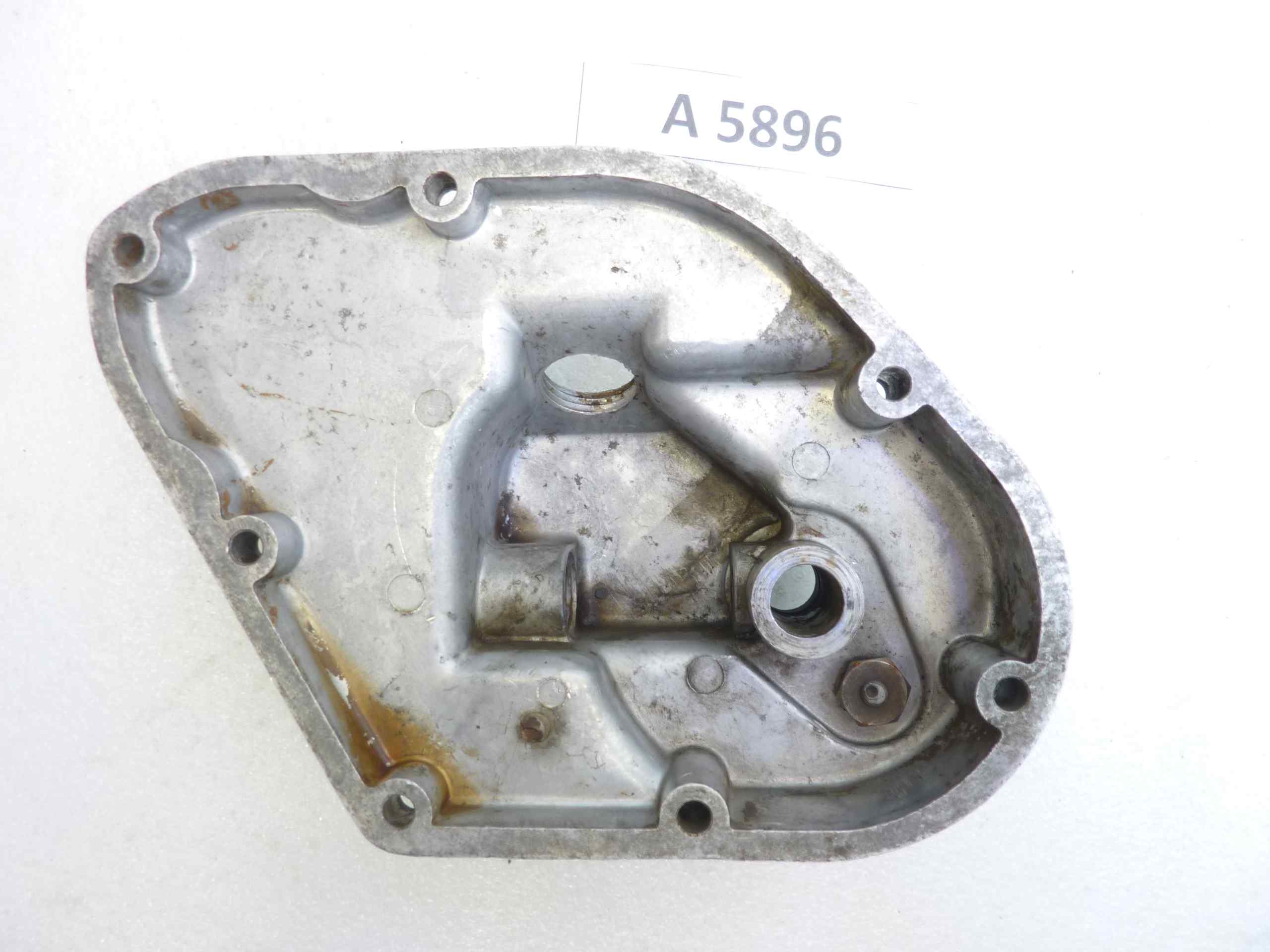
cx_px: 635
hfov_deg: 69.4
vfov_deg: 54.9
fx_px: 917
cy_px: 476
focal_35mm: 25
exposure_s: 1/8
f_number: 3.3
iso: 80
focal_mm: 4.1
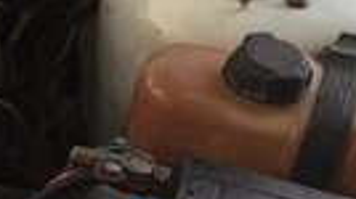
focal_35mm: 156
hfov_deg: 11.9
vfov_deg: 7.7
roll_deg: -0.1
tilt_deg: -39.4
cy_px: 102
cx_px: -417
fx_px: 1471
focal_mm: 4.15
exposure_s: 1/178
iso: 32
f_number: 2.2
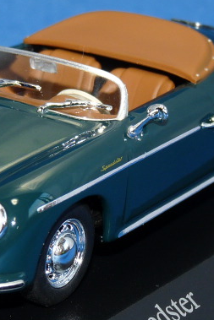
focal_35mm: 344
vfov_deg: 6.0
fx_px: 3064
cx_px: 41
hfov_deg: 4.0
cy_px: 146
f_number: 3.6
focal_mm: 20.1
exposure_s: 1/40
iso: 100
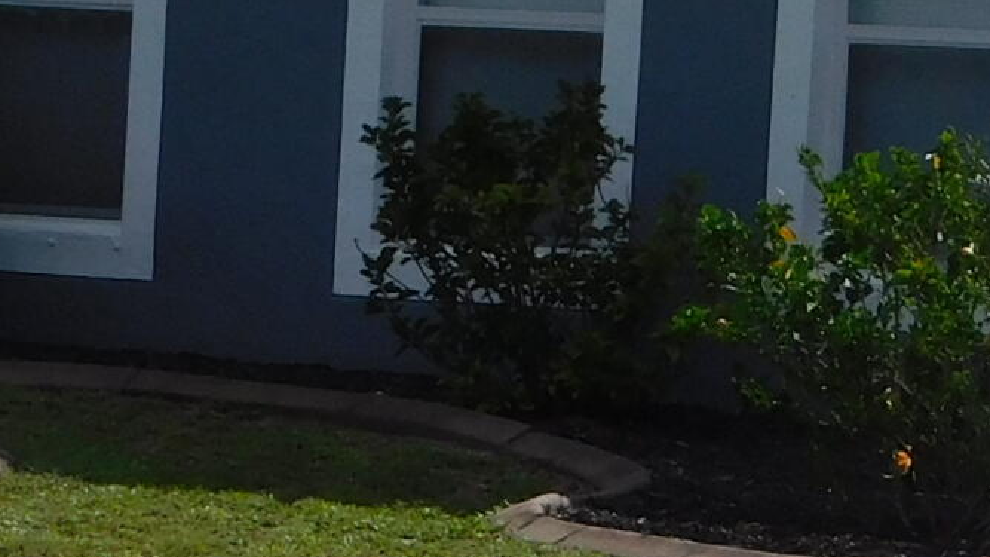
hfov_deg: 8.4
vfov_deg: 4.9
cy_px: 290
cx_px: 1490
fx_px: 6562
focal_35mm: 250
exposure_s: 1/640
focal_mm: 9
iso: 125
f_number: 7.6
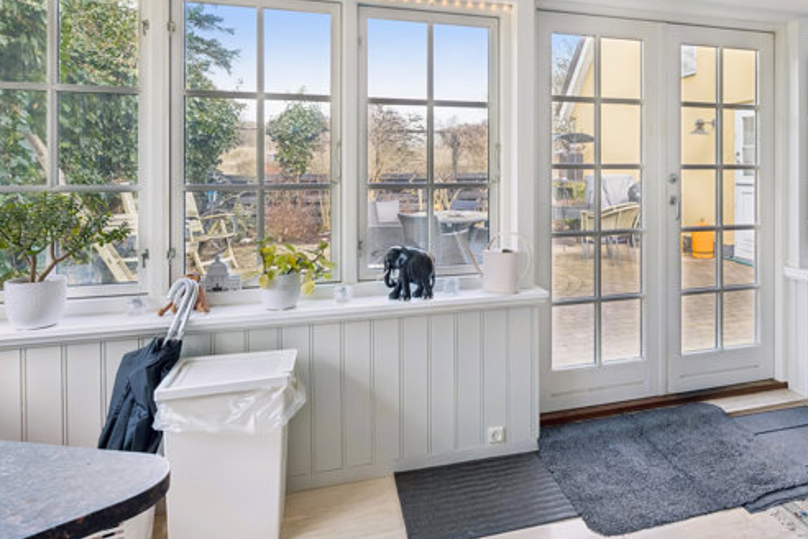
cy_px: 193
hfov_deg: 67.8
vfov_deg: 48.9
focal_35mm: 26
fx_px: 584
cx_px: 529
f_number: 9
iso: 125
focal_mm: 16
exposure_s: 1/40
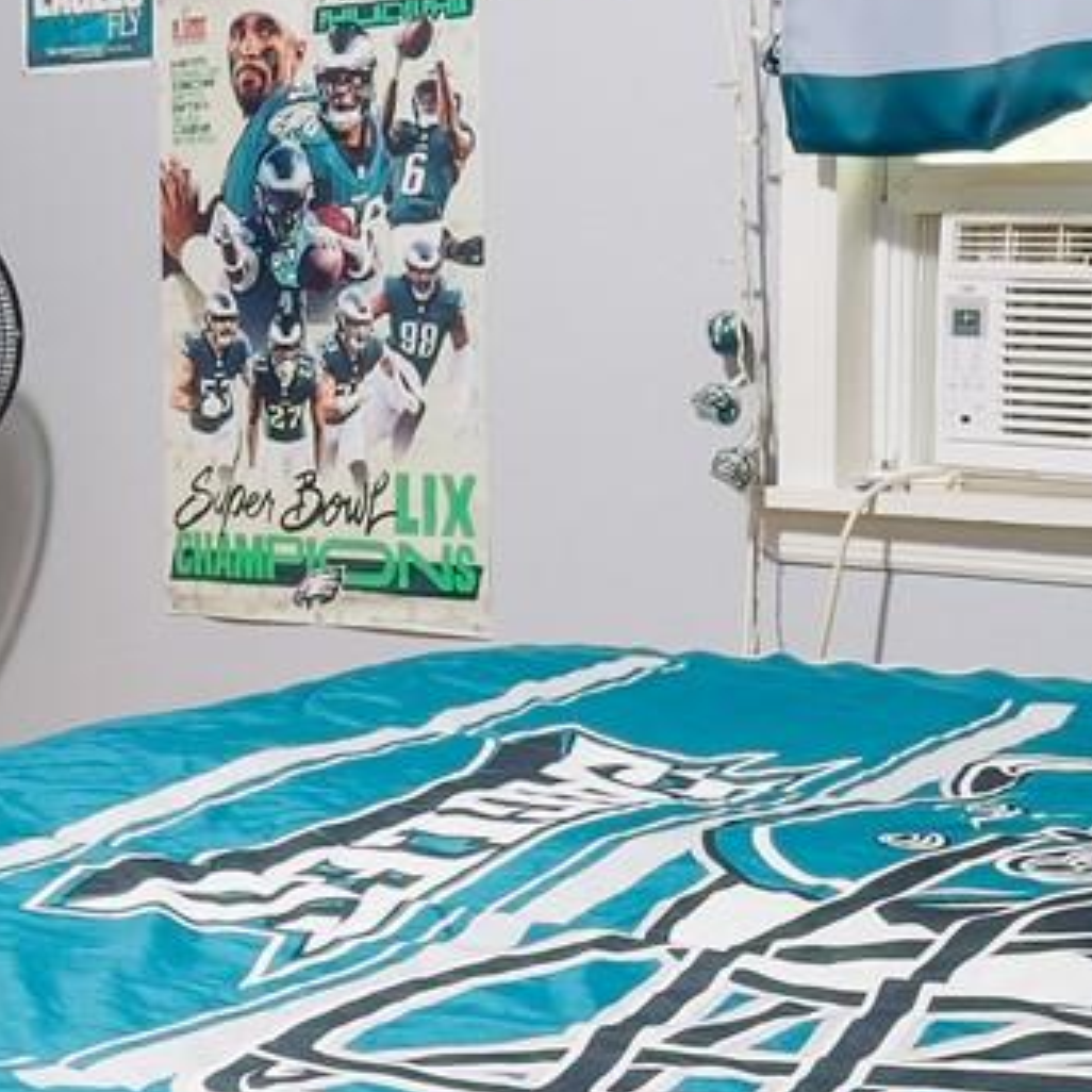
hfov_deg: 23.1
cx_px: 275
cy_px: 356
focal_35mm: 74
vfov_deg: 23.2
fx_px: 2641
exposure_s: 1/2
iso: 800
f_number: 3.5
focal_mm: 7
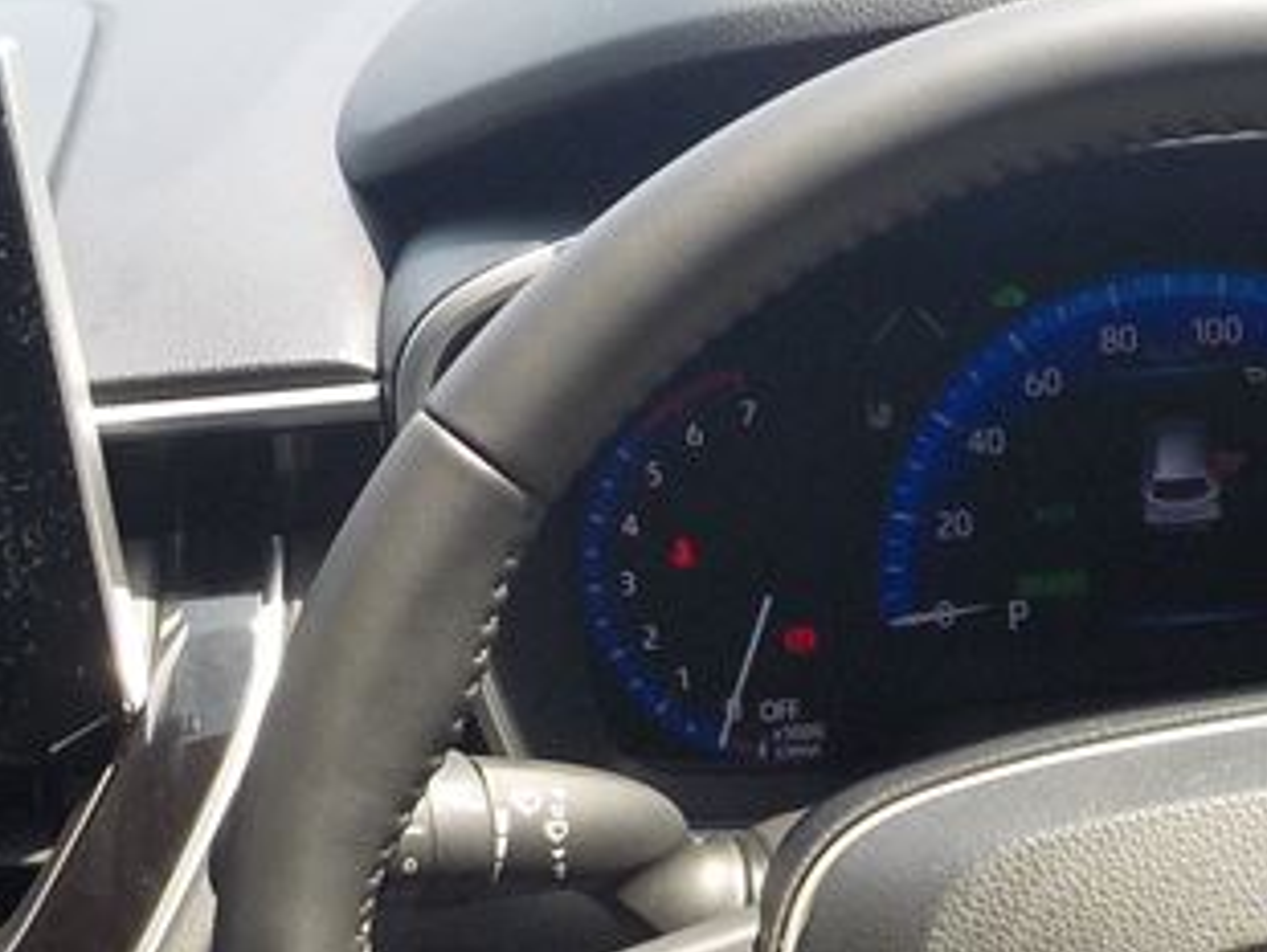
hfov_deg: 19.7
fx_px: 3626
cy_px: 633
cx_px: 356
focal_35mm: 99
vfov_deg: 14.9
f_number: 3.3
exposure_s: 1/200
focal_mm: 4.1
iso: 125
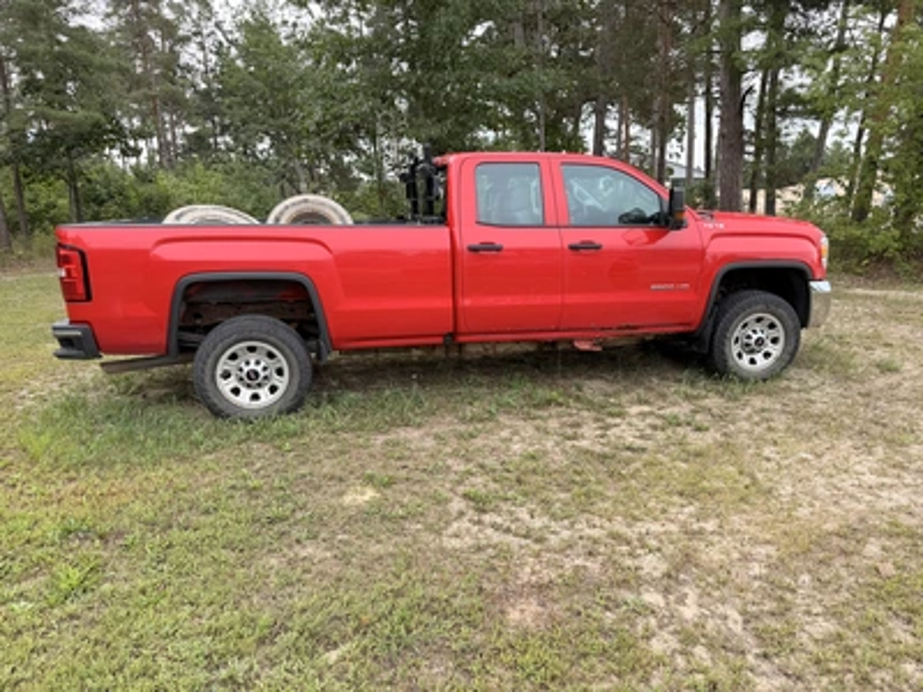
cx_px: 462
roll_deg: +1.2
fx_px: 640
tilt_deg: -13.0
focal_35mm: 24
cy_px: 346
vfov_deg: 56.8
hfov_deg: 71.6
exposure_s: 1/878
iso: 80
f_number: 1.78
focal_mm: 6.76
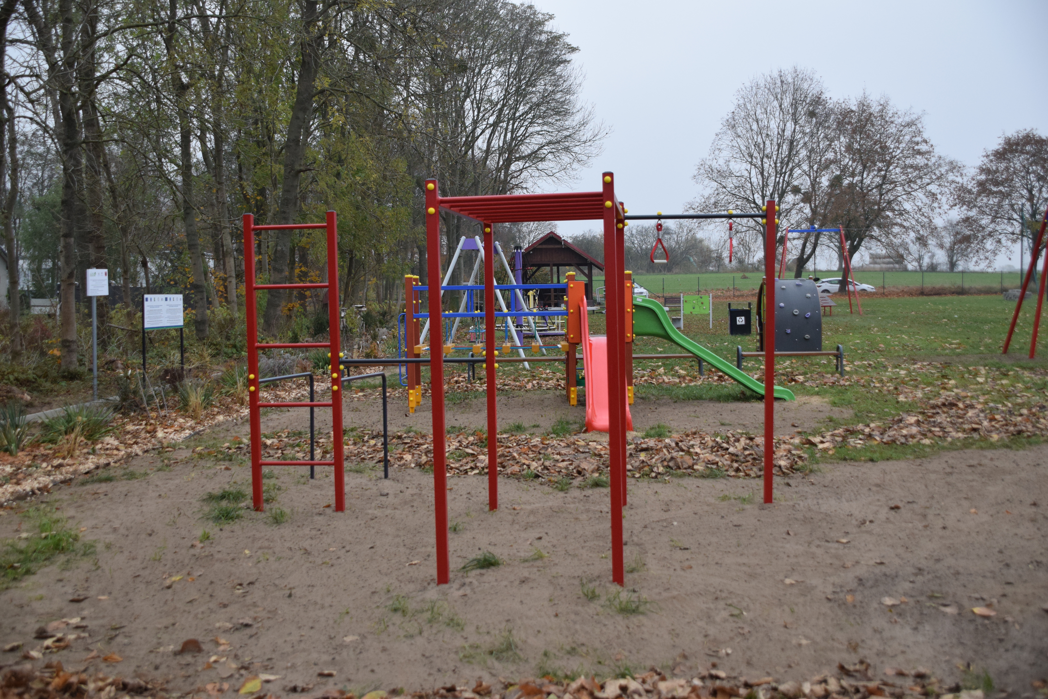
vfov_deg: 34.2
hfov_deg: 49.6
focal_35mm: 39
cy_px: 350
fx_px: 1135
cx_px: 524
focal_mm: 26
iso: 1000
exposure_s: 1/800
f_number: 4
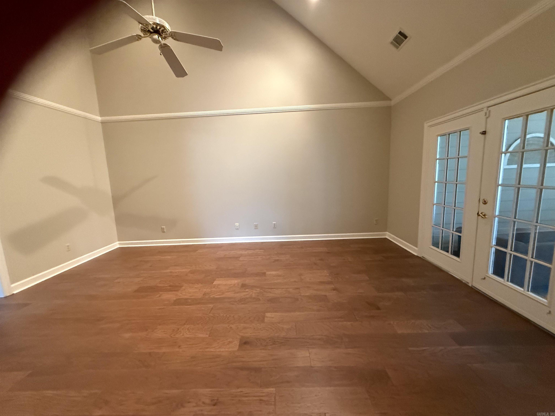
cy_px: 208
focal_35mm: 14
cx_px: 278
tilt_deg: -6.7
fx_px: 224
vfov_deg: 85.7
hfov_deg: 102.1
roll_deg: +2.8
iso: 800
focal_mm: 2.22
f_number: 2.2
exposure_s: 1/60
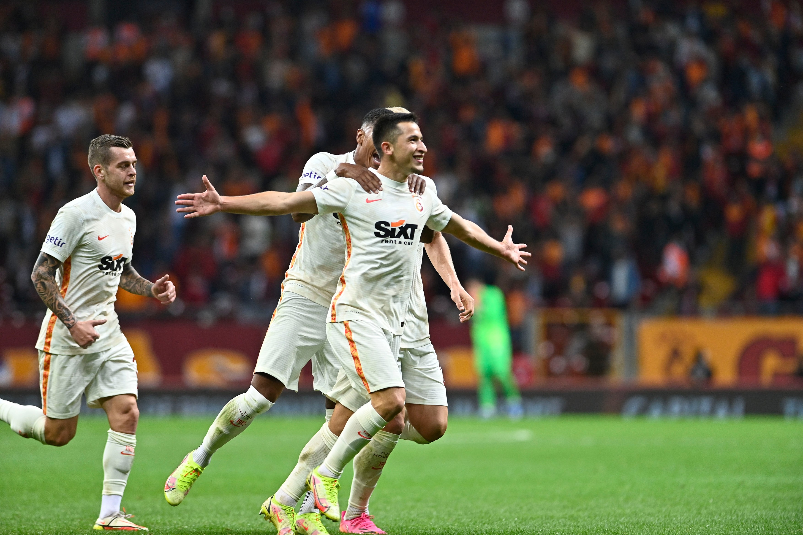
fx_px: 6691
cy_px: 268
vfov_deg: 4.6
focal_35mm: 300
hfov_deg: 6.9
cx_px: 402
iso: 2000
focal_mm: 300
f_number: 4
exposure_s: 1/1000
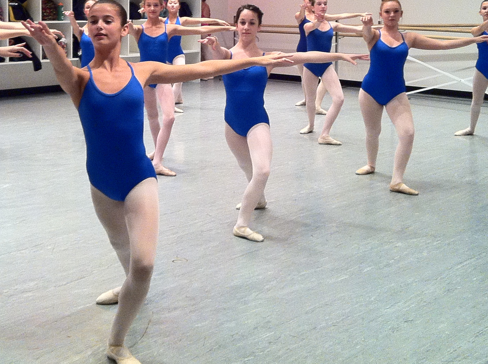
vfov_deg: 22.2
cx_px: 190
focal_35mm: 65
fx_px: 915
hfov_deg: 29.8
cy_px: 75
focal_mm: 3.85
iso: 160
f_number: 2.8
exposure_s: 1/15
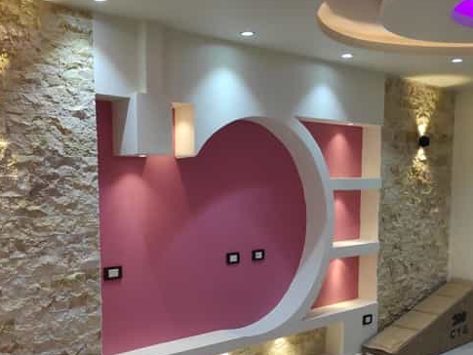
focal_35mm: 33
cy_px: 247
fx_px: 451
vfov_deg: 42.2
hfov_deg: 54.8
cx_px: 181
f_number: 1.9
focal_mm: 3.94
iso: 292
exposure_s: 1/100
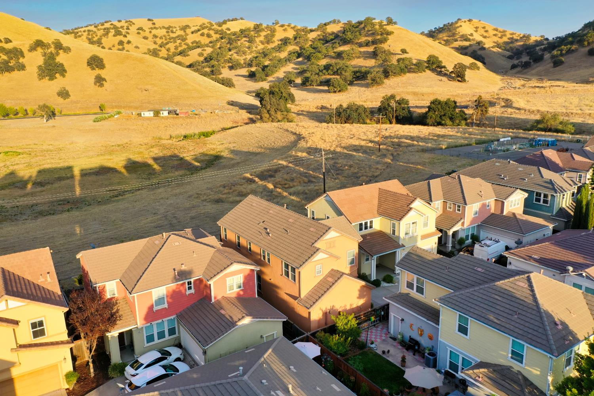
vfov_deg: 46.4
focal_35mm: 28
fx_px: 462
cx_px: 297
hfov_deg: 65.5
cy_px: 198
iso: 100
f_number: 5
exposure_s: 1/200
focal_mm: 10.26
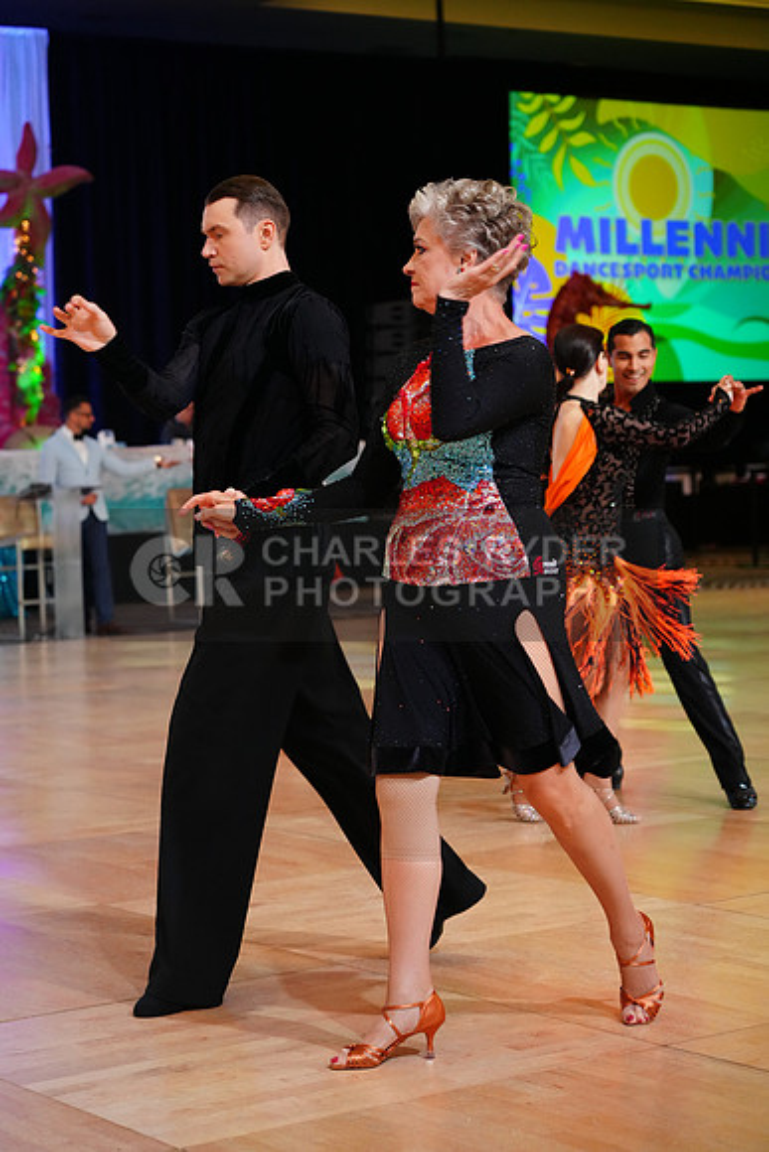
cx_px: 384
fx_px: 2498
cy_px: 576
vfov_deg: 26.0
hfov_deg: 17.5
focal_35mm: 78
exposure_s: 1/400
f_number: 4
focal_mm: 78
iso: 3200
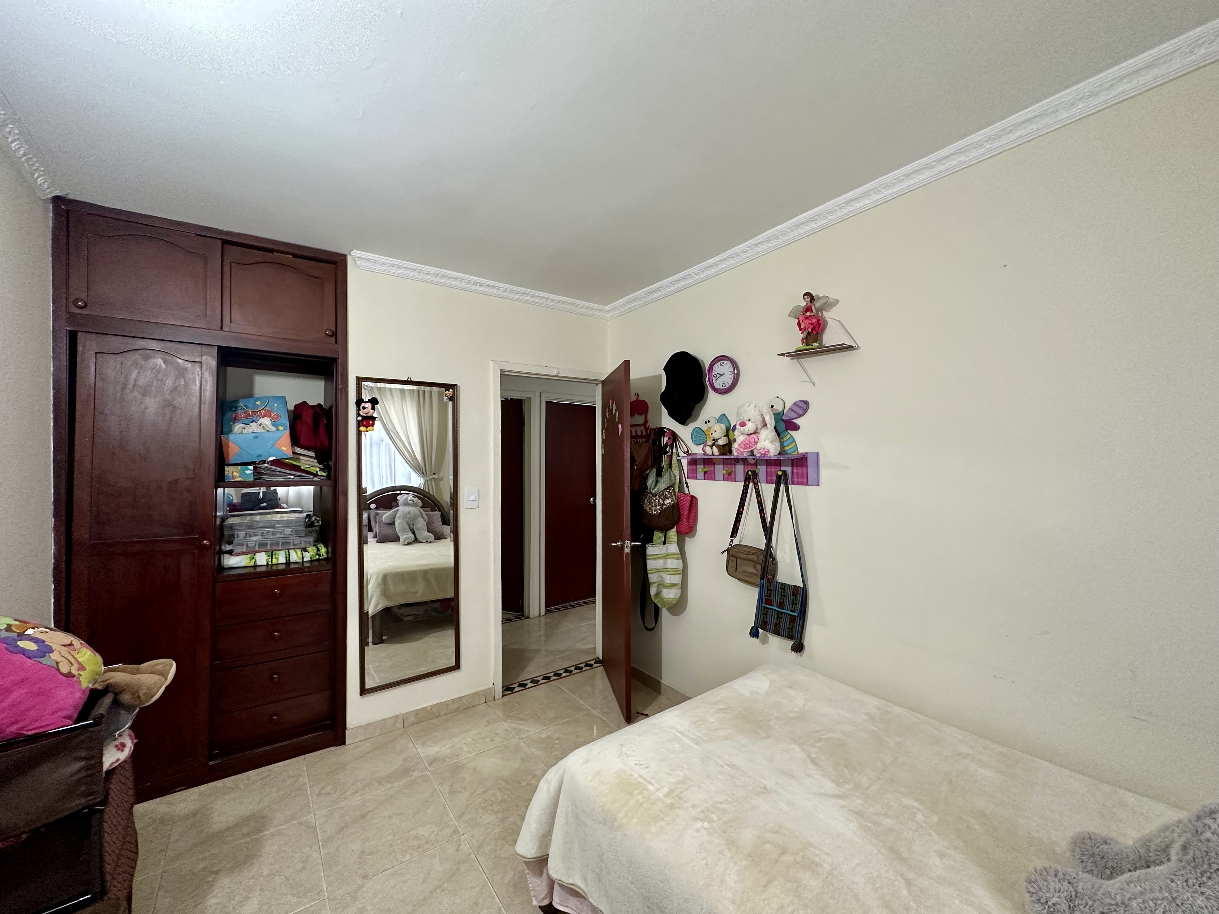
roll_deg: +0.9
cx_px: 610
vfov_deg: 85.7
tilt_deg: -0.8
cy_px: 457
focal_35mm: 14
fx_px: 493
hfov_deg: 102.1
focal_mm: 2.22
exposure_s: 1/60
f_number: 2.2
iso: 250
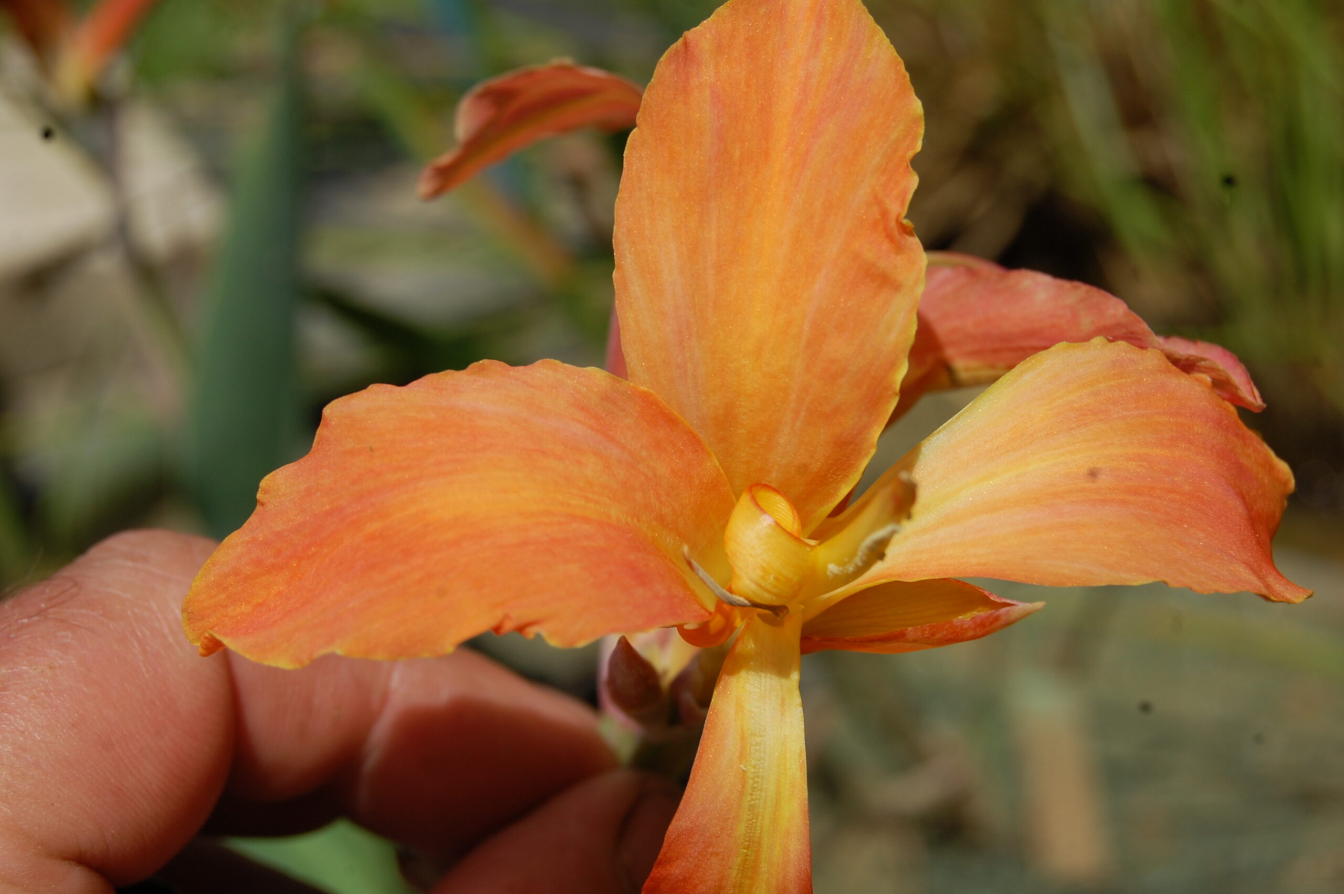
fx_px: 3077
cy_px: 447
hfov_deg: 24.6
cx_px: 672
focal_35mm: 82
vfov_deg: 16.5
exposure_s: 1/500
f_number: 11
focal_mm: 55
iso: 200
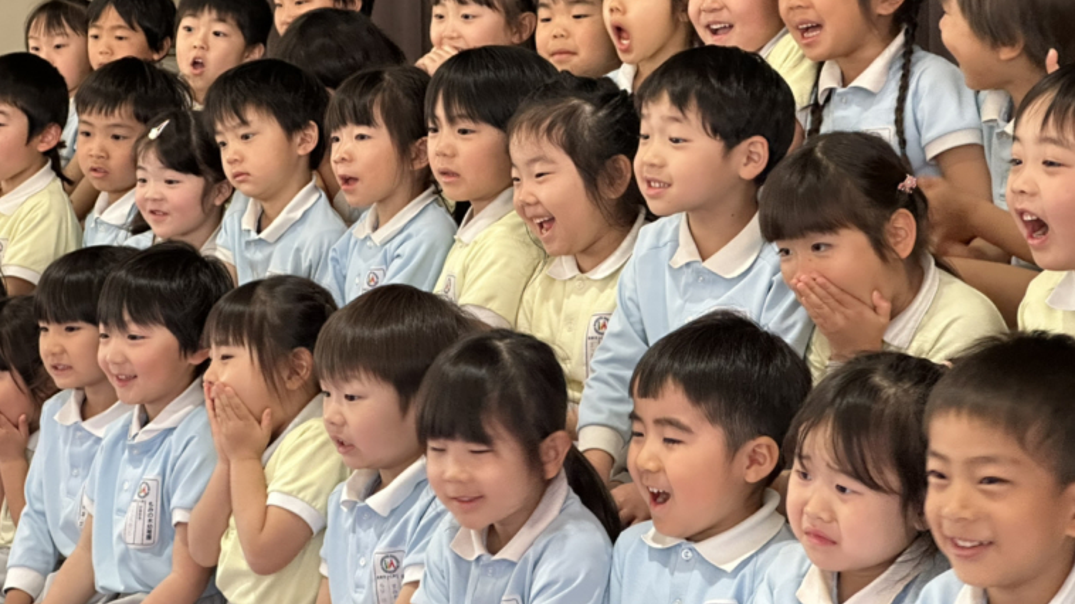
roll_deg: +0.3
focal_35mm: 85
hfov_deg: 25.0
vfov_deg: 14.2
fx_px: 2422
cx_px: 535
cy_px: 218
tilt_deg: -2.0
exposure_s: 1/60
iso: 500
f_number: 2.8
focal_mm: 9
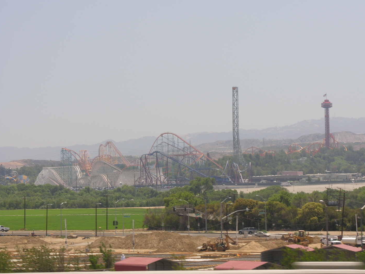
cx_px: 197
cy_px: 139
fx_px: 1381
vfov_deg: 11.3
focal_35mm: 131
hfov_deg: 15.1
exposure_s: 1/132
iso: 50
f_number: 5.2
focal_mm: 29.3
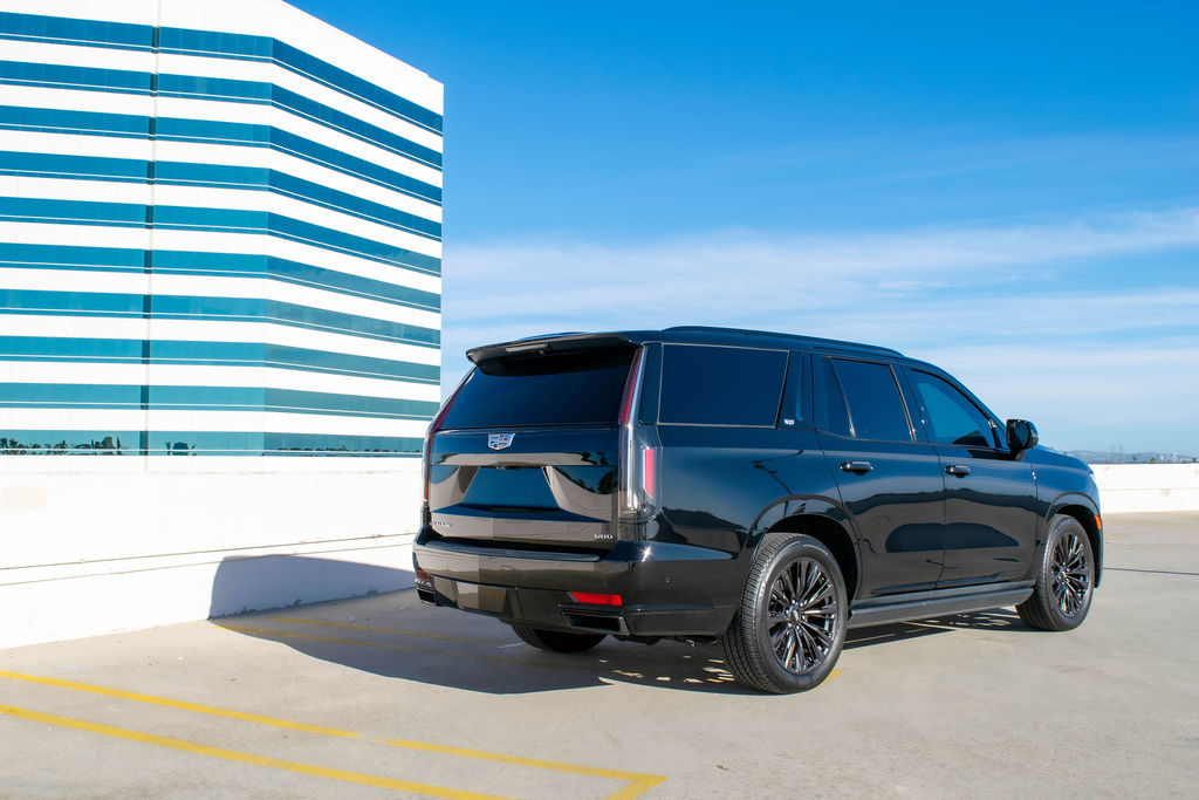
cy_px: 400
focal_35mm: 34
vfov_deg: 38.4
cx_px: 600
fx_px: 1149
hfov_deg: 55.1
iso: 200
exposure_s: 1/500
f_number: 11
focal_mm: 23
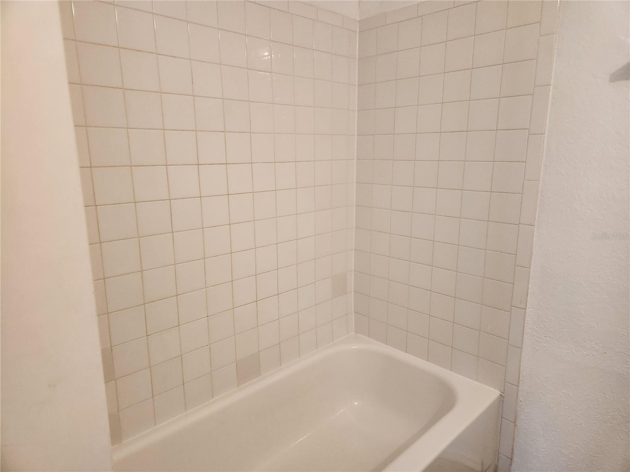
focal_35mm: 23
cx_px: 315
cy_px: 236
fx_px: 419
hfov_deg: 73.9
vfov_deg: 58.9
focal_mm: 5.4
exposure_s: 1/120
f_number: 1.8
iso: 200
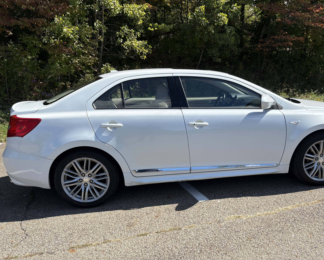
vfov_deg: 48.5
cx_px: 188
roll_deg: +2.8
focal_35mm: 30
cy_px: 138
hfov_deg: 58.5
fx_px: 288
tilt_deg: -14.1
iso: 50
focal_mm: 5.96
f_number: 1.6
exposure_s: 1/2865
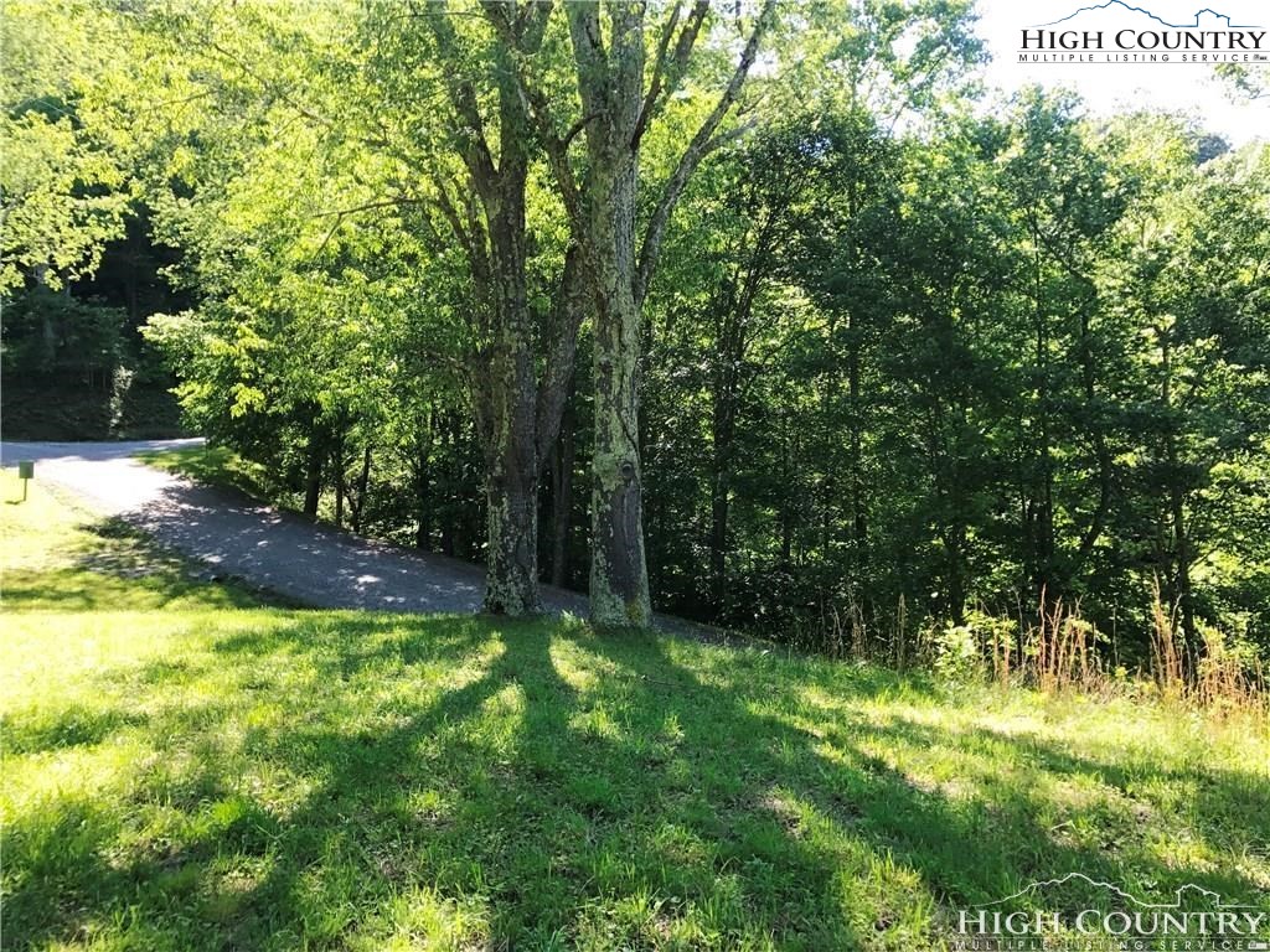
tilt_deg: +2.4
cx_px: 635
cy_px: 476
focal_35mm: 28
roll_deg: +3.3
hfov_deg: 63.4
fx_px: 1027
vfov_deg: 49.7
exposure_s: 1/308
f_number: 1.8
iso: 20
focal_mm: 3.99
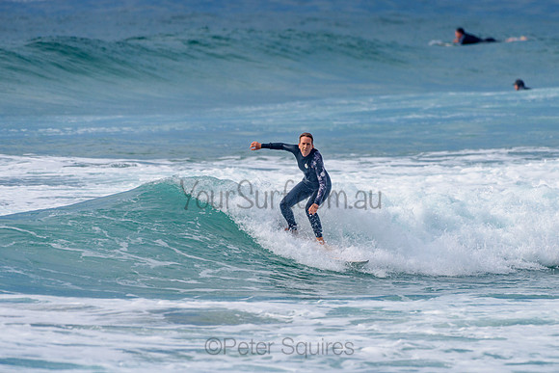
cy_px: 195
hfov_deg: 3.4
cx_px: 313
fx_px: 9514
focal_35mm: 613
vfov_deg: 2.2
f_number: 5.6
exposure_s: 1/2000
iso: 180
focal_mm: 500
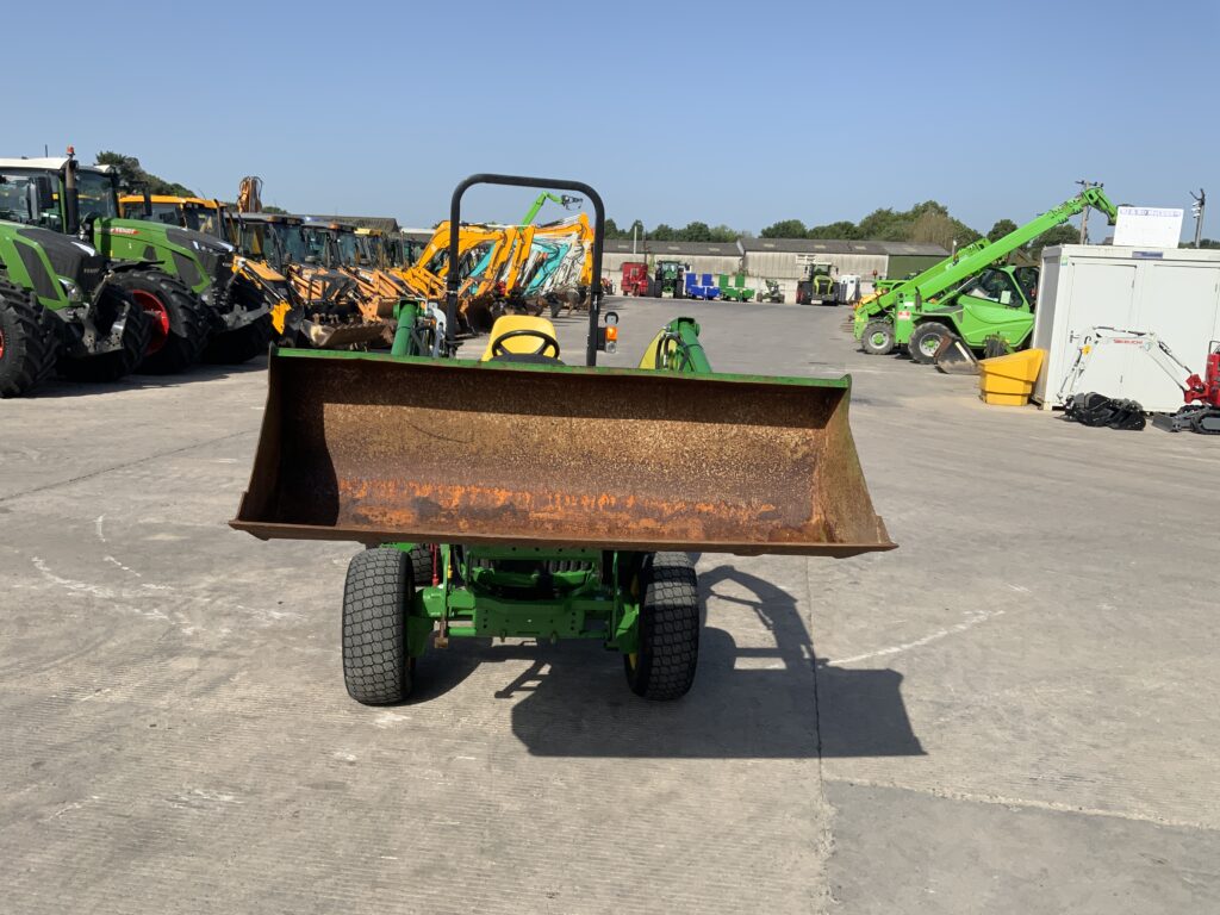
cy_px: 458
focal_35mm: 29
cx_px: 610
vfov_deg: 48.2
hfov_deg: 61.7
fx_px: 1022
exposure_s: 1/1984
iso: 16
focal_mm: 3
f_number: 1.8
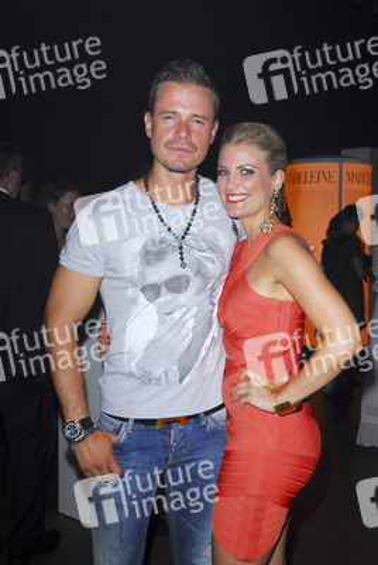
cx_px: 189
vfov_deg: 42.3
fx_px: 730
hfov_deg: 29.0
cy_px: 282
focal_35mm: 46
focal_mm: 31
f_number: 5
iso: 200
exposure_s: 1/60
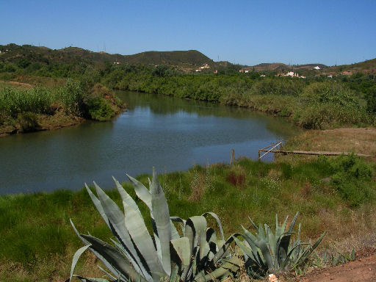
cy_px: 141
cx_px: 188
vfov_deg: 37.7
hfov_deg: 49.0
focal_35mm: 38
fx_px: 413
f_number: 5.6
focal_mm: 5.8
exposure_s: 1/472
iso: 50
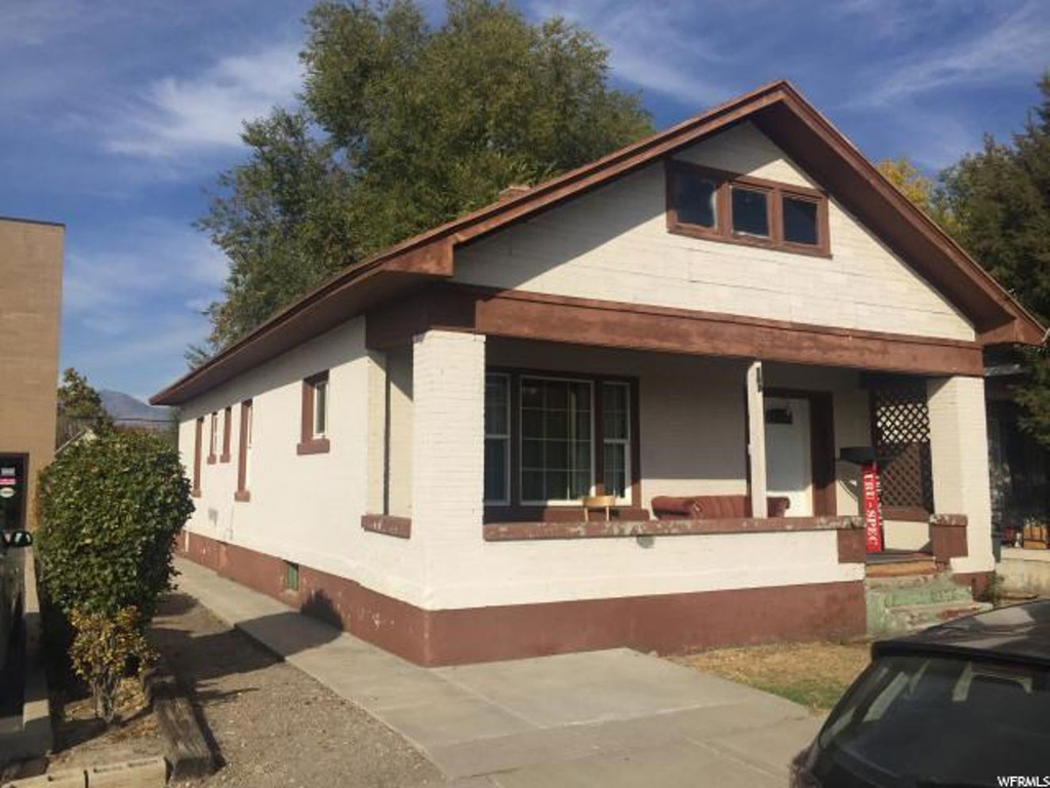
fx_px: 880
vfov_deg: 48.2
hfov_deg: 61.7
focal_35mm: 29
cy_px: 394
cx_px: 525
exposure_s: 1/3968
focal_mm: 4.15
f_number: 2.2
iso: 32
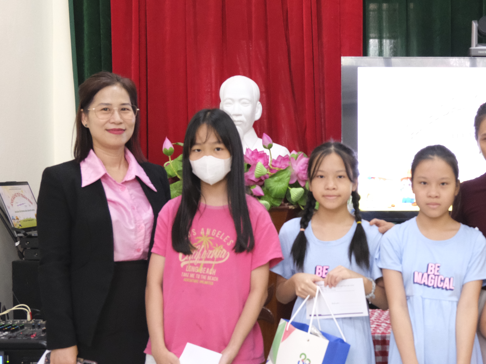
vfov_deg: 21.5
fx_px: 955
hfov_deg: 27.6
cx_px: 435
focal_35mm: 68
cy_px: 238
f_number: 5
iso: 3200
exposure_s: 1/40
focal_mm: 21.2
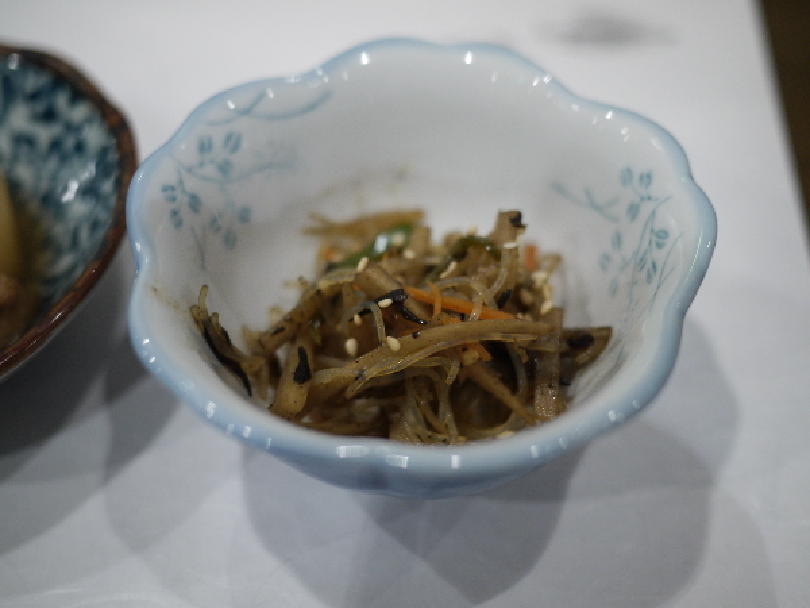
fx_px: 936
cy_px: 304
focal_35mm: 40
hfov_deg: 46.8
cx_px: 405
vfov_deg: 36.0
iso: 125
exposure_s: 1/30
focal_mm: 20
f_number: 1.7
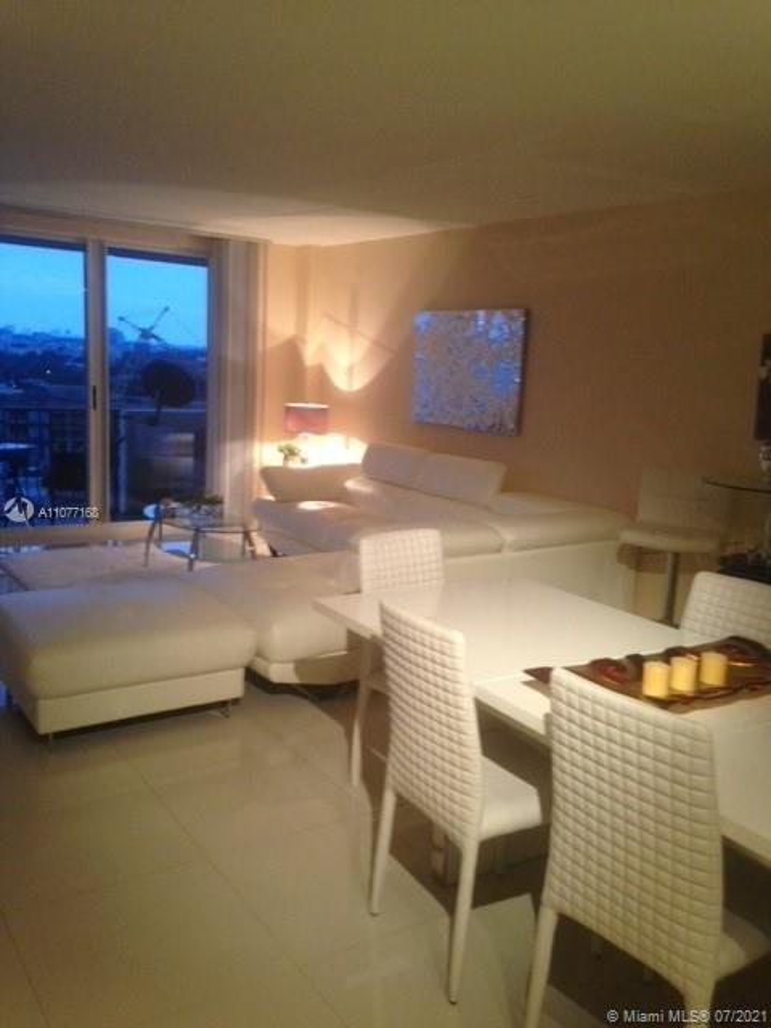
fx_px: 980
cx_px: 386
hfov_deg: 42.9
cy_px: 514
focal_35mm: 33
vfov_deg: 55.4
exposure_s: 1/20
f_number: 2.4
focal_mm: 4.12
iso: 160
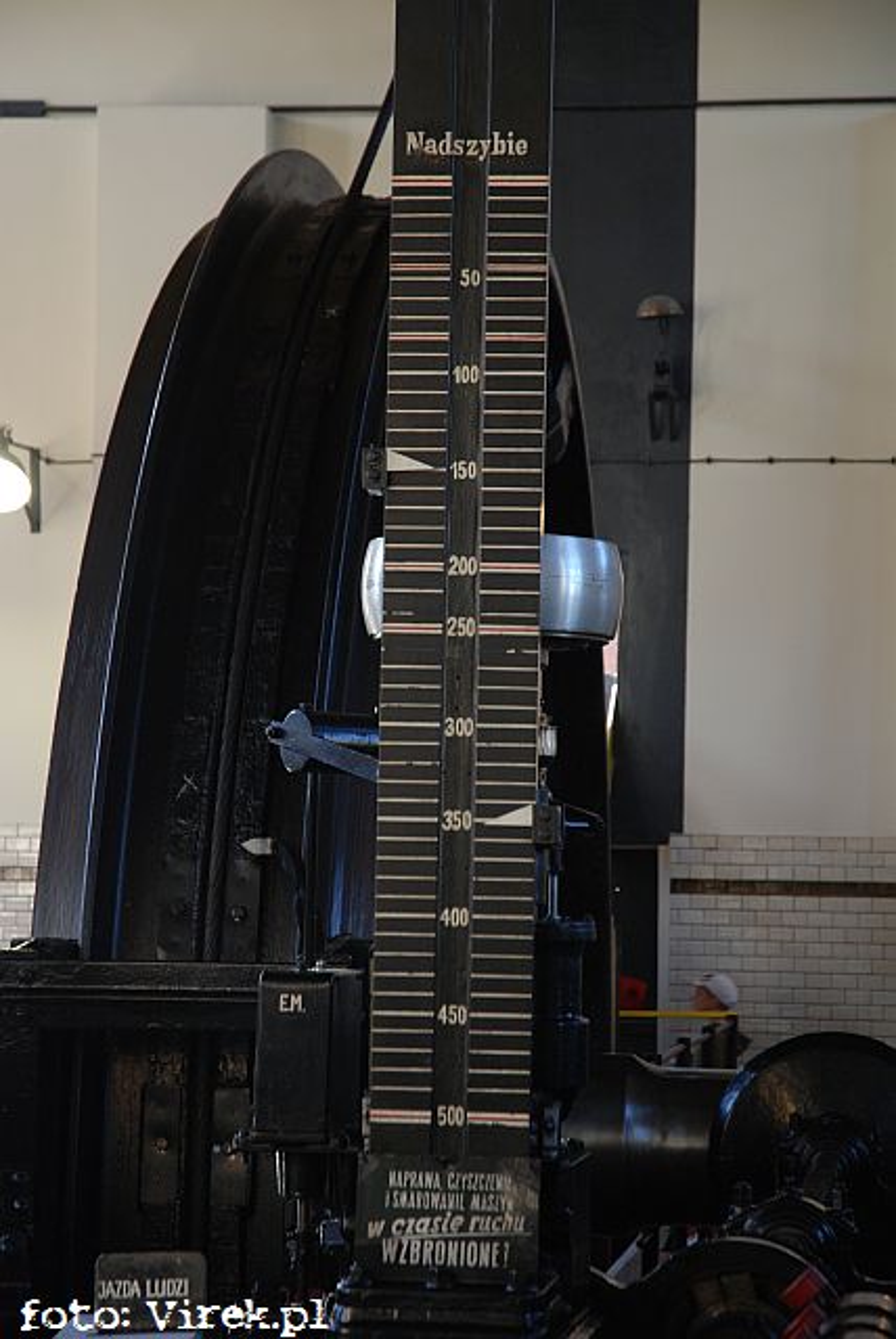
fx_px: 3464
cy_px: 670
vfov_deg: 21.9
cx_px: 448
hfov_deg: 14.7
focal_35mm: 93
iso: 400
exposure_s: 1/40
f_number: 4.5
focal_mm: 62
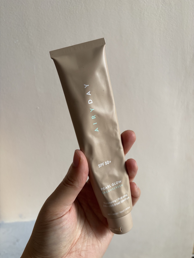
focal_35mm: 26
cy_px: 129
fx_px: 194
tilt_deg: -20.0
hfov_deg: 53.1
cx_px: 97
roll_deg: +3.5
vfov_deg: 67.3
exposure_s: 1/66
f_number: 1.6
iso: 125
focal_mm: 5.96
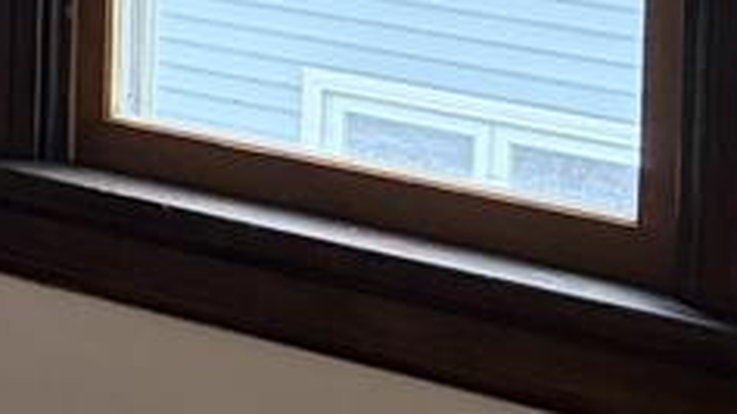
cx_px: -911
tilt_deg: -4.0
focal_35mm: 153
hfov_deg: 11.9
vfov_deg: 7.7
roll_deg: -0.3
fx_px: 2988
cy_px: -332
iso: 320
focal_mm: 5.96
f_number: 1.6
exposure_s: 1/60
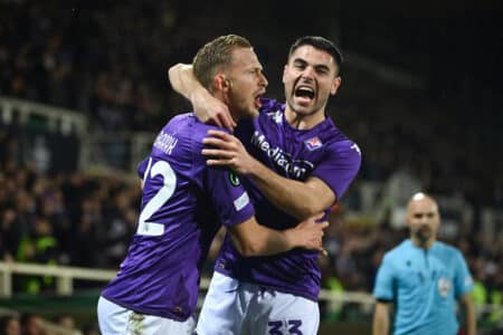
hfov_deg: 11.4
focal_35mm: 180
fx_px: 2515
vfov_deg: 7.6
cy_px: 168
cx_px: 252
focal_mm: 180
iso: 2000
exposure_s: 1/1600
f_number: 4
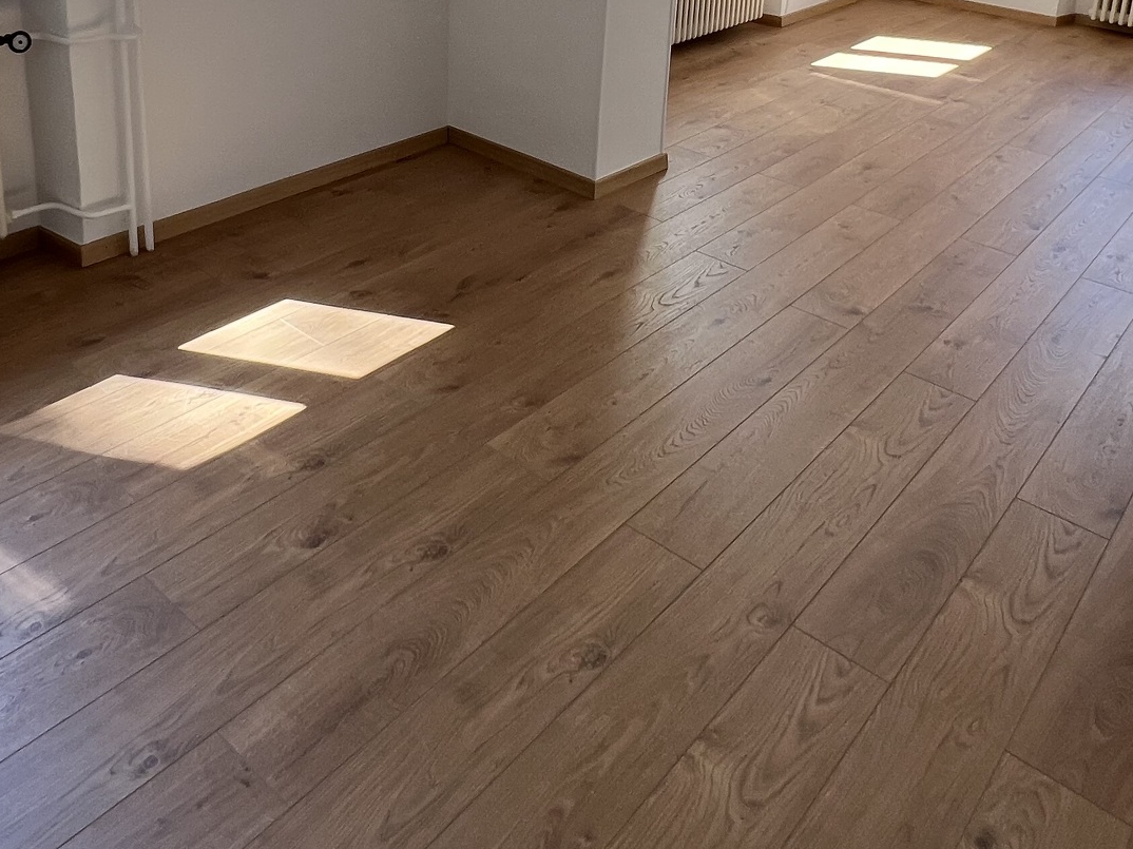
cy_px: 30
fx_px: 1014
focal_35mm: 31
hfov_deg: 58.4
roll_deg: -2.7
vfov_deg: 40.6
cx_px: 559
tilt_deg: -14.8
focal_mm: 1.57
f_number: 1.8
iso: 50
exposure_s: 1/99
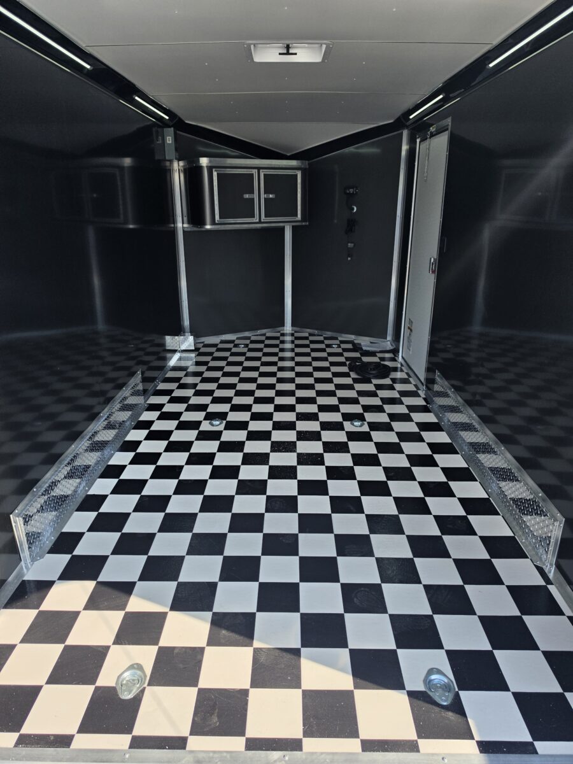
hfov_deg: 58.9
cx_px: 286
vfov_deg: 73.9
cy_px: 382
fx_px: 508
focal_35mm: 23
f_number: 1.4
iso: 64
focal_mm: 6.5
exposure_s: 1/4887
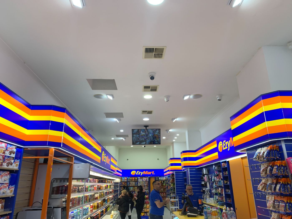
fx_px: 219
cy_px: 110
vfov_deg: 53.1
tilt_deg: +20.8
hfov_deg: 67.3
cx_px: 146
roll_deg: +0.4
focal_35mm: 26
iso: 32
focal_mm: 4.25
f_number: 1.8
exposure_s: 1/100
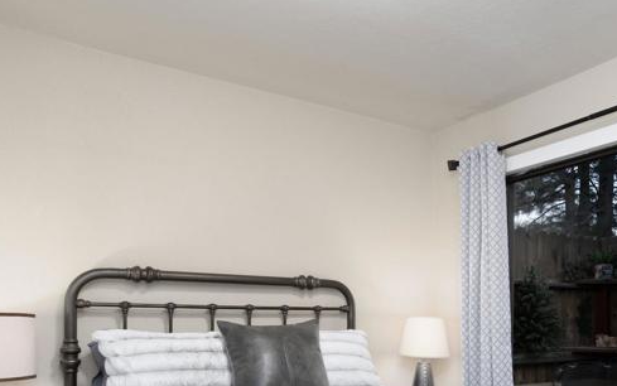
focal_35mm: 32
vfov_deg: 37.6
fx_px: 538
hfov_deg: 58.8
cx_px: 390
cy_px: 324
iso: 320
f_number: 7.1
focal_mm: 15
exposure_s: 1/250
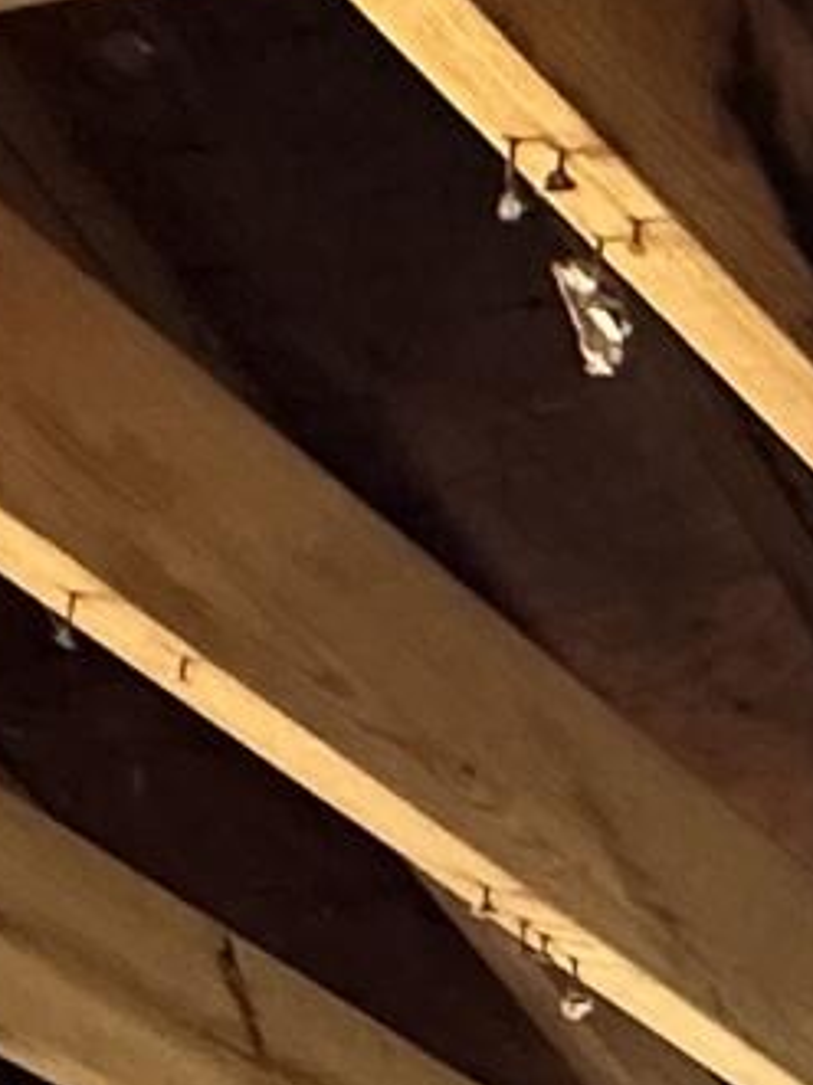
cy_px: 2701
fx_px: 3980
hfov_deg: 10.2
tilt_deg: -2.3
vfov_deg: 12.1
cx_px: 1931
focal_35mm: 127
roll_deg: +0.0
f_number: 2.2
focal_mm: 2.22
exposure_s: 1/82
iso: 320
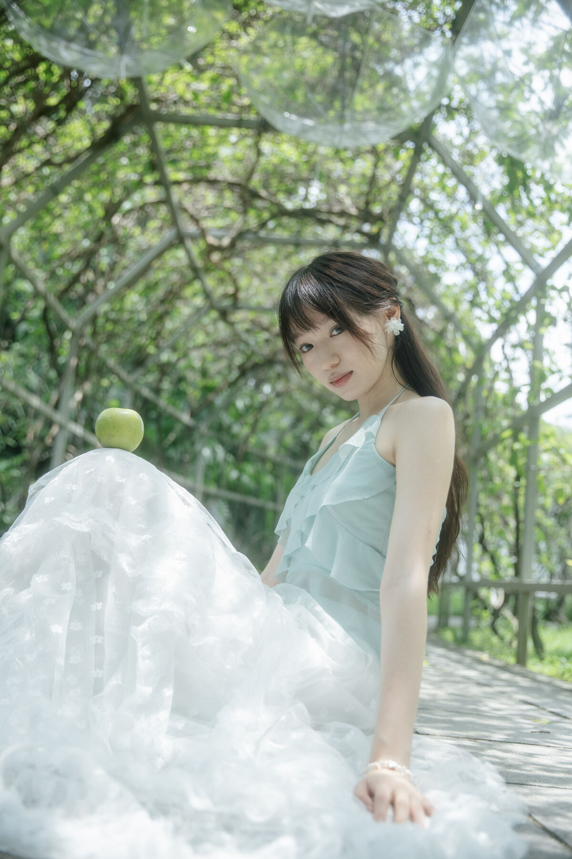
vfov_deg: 49.6
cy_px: 430
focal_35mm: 39
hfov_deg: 34.2
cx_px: 286
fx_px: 929
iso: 200
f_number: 2.8
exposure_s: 1/400
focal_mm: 39
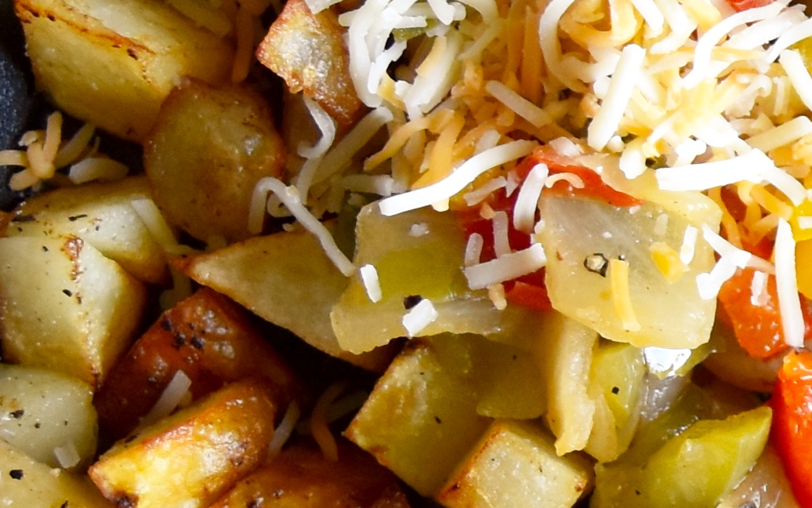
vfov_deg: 7.4
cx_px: 1201
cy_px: 347
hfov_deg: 11.4
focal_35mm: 177
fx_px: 3918
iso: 500
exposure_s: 1/60
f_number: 4
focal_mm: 20
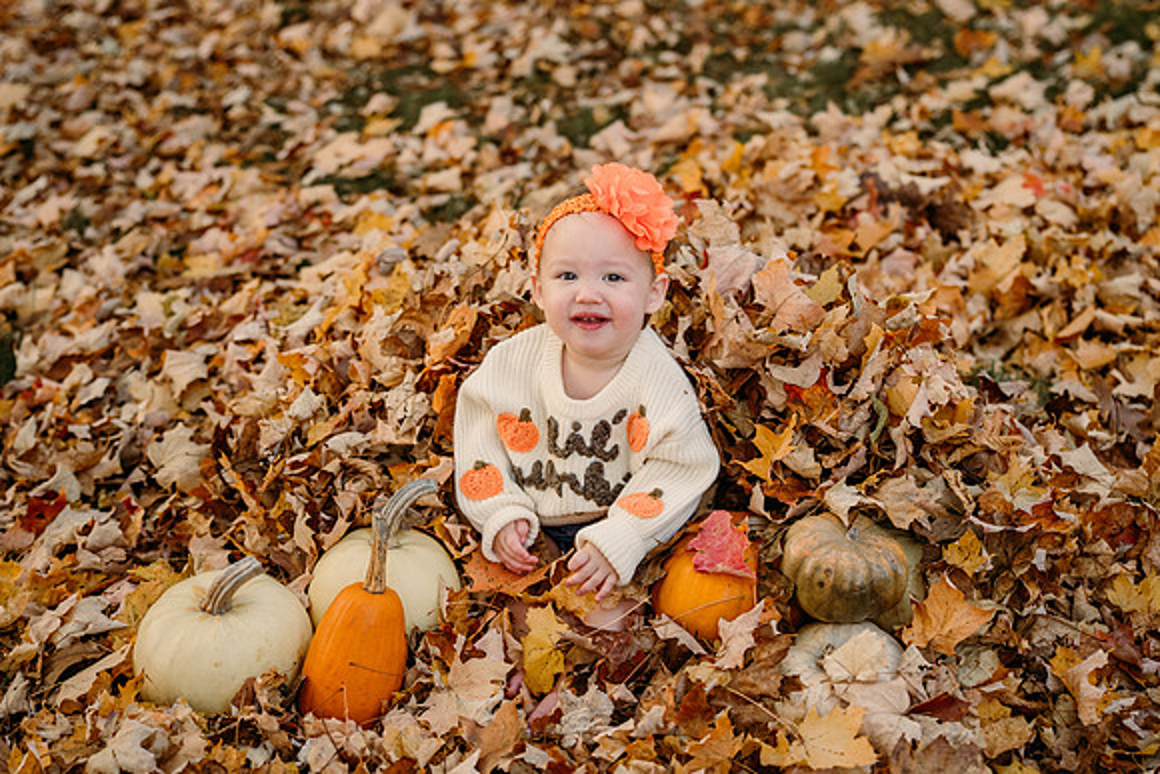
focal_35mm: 54
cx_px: 598
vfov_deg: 24.9
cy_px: 366
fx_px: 1752
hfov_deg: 36.6
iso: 250
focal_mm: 48
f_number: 2.5
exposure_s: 1/500
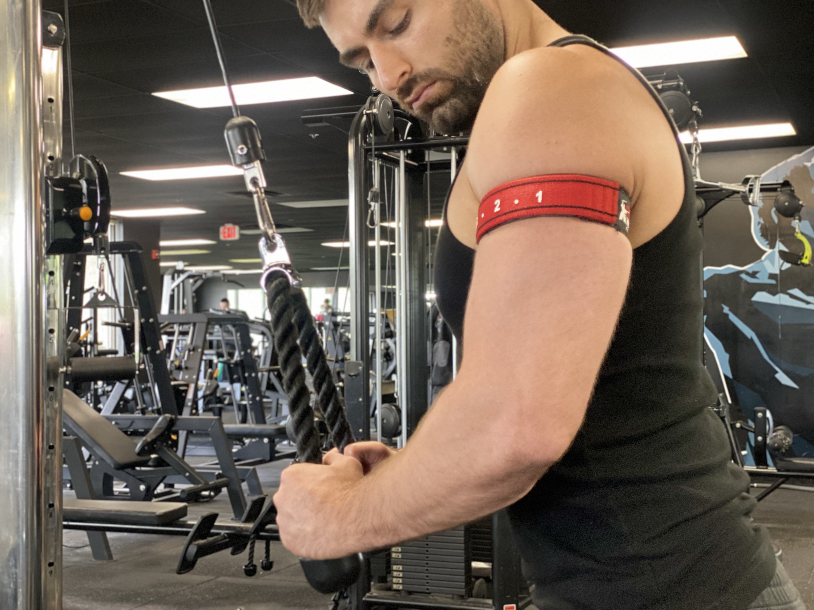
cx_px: 407
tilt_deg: +1.3
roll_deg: +0.5
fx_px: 1223
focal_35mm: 52
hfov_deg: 36.8
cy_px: 305
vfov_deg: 28.0
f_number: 2
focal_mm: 6
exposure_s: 1/30
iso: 320
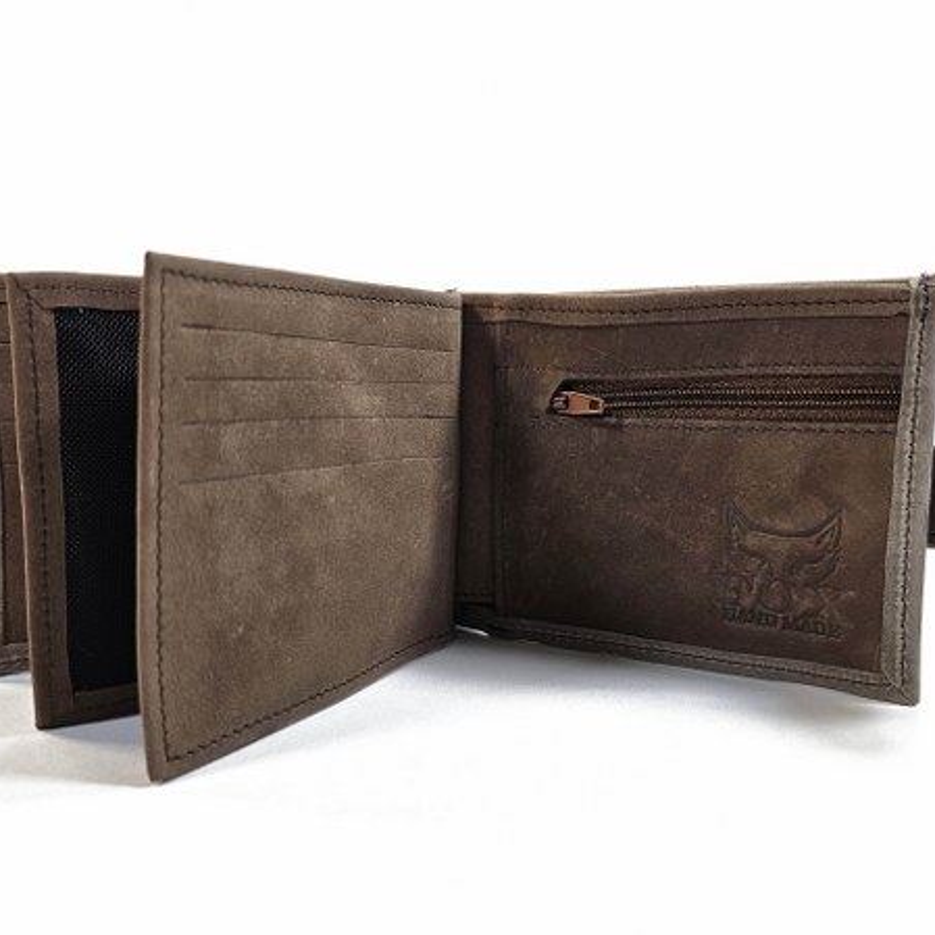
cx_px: 481
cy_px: 496
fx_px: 886
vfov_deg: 55.6
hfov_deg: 55.6
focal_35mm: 29
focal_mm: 6.3
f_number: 1.7
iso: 12
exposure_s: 1/100
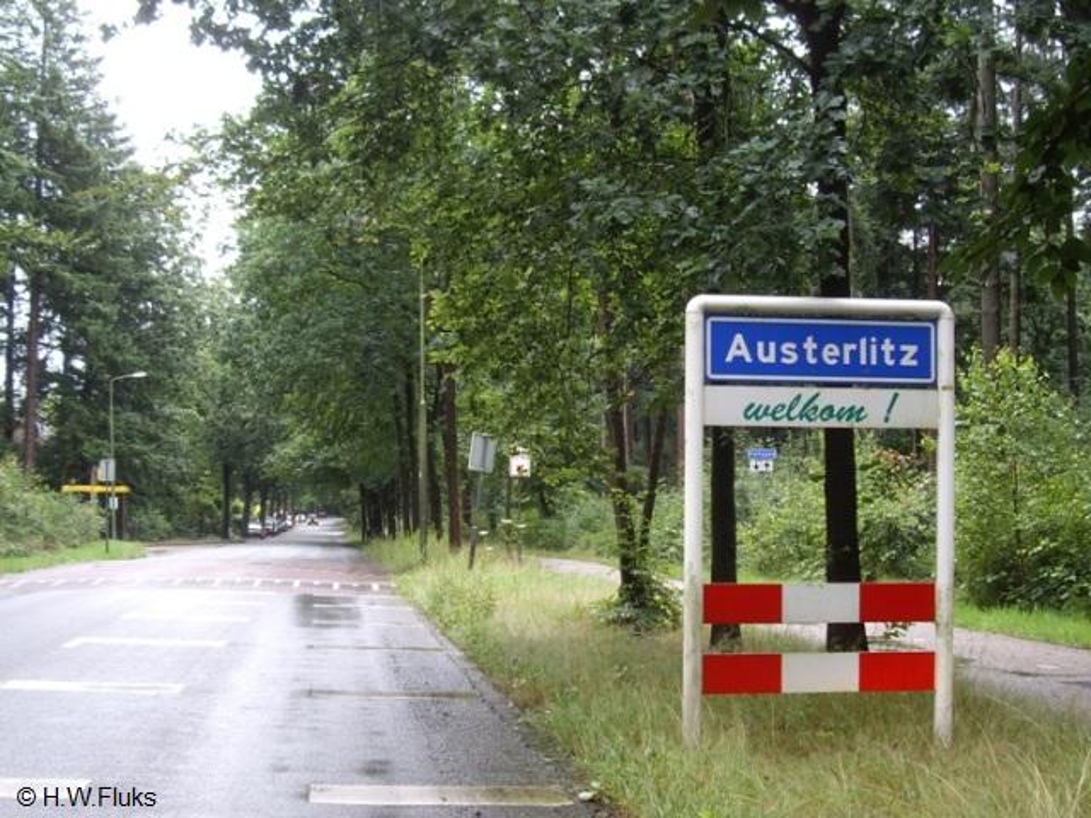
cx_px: 546
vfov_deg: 37.7
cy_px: 409
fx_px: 1198
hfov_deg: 49.0
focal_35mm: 38
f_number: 2.8
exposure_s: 1/125
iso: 100
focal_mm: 7.9
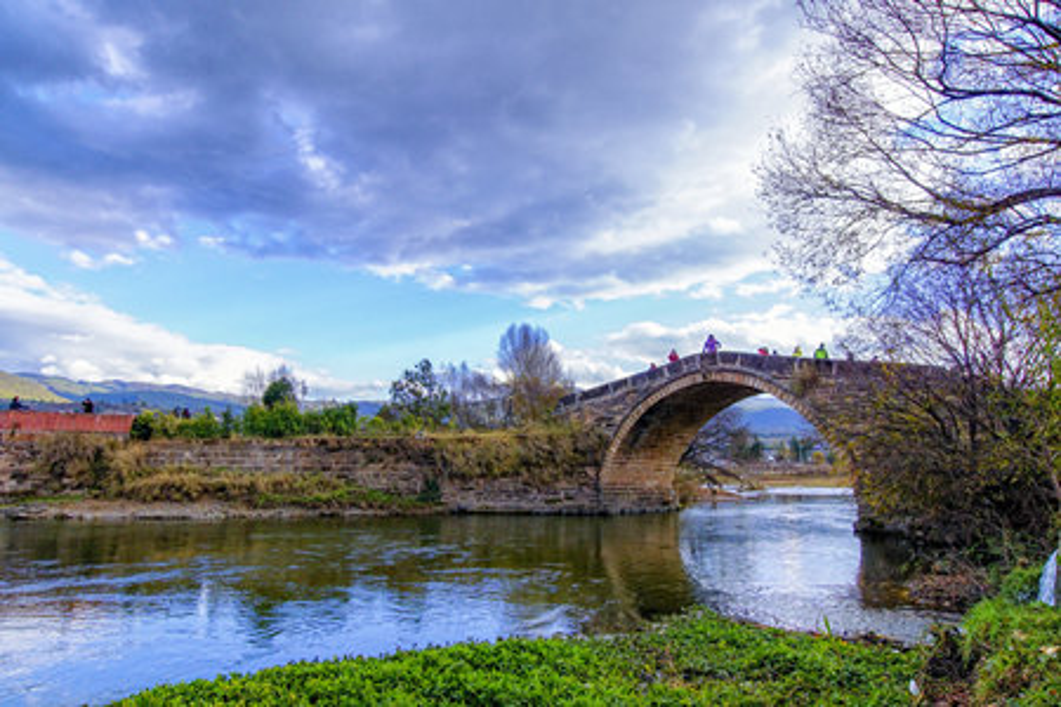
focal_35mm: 22
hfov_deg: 77.3
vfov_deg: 56.1
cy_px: 354
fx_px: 663
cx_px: 530
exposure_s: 1/90
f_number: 13
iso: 400
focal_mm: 15
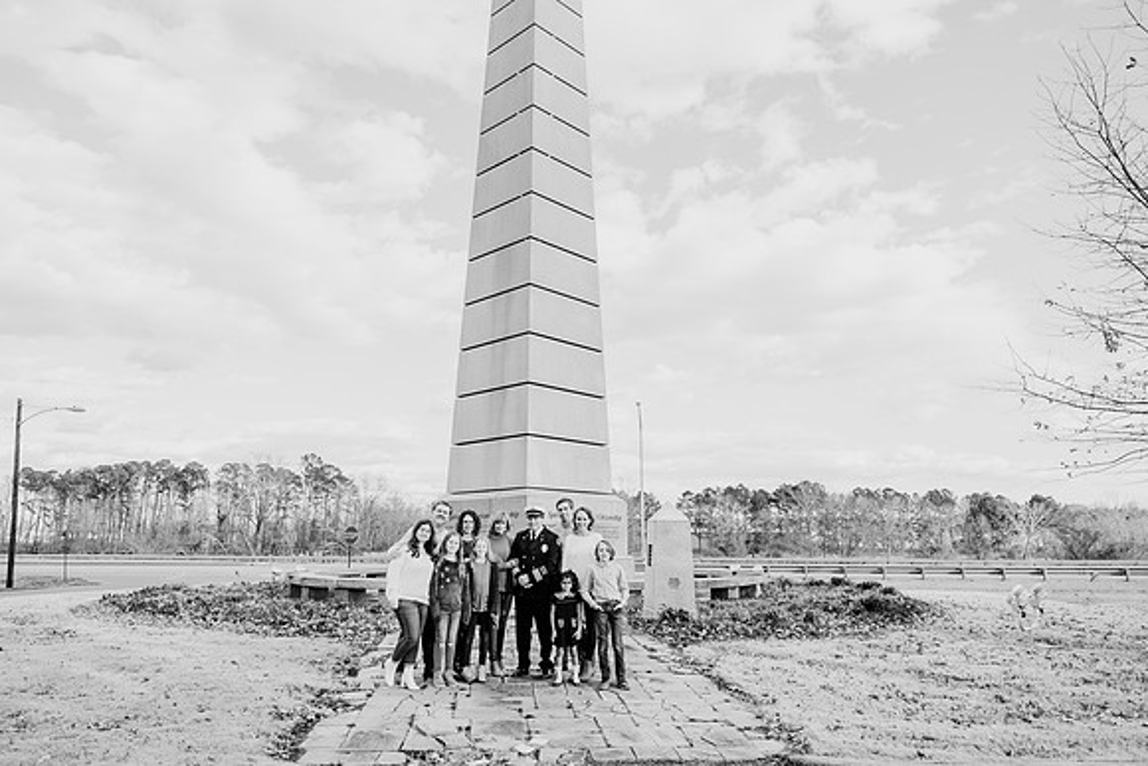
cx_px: 574
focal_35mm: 24
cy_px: 383
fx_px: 765
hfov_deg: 73.7
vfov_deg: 53.2
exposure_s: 1/400
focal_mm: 24
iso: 100
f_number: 3.5
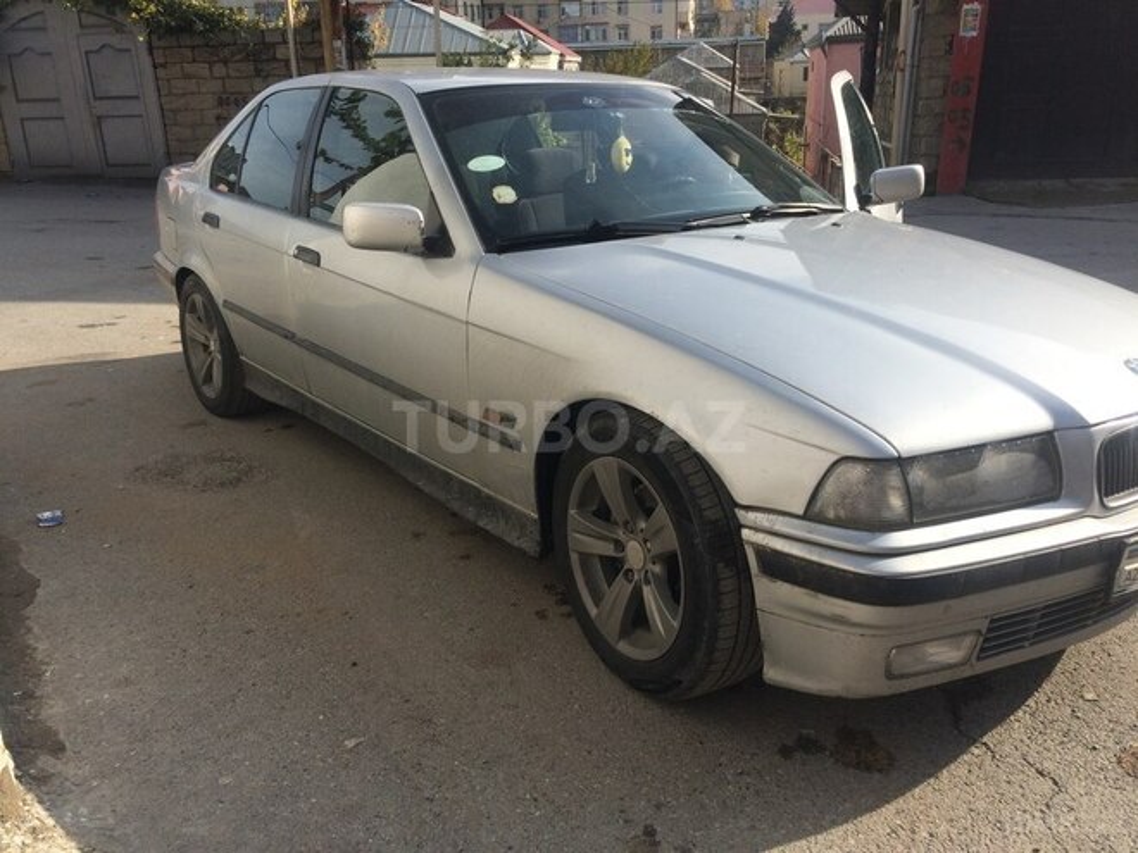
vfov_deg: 48.2
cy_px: 426
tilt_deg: -19.5
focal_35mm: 29
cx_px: 569
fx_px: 953
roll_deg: +1.3
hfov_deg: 61.7
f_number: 2.2
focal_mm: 4.15
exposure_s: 1/1953
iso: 32
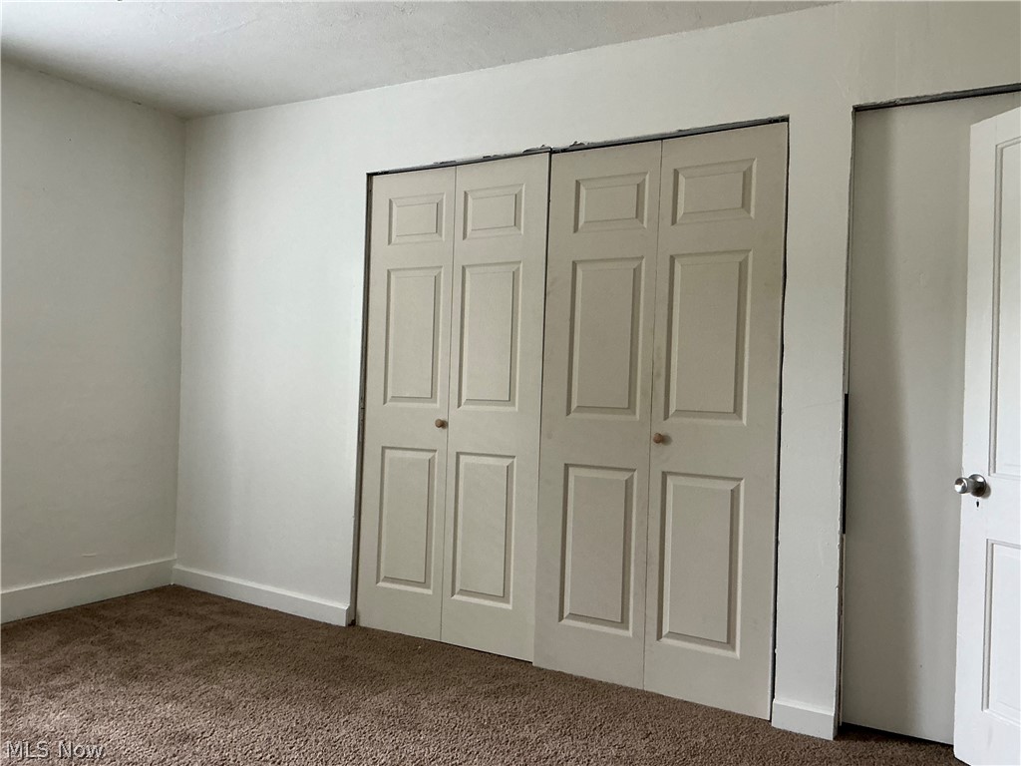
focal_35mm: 28
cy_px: 383
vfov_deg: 49.7
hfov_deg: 63.4
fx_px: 826
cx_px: 510
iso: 100
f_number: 1.8
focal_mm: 3
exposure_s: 1/60
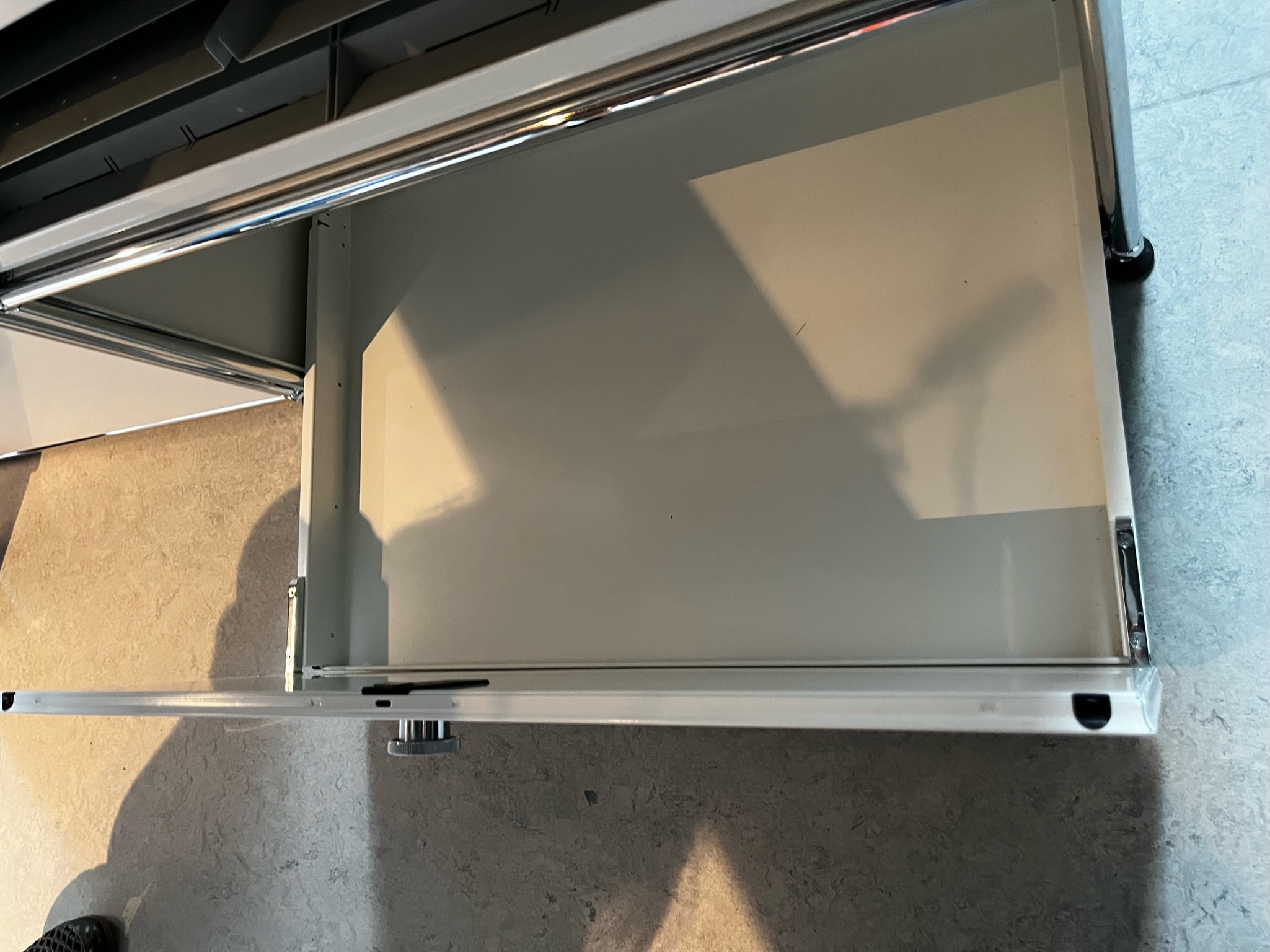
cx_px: 635
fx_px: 954
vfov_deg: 53.0
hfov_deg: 67.3
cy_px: 476
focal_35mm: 26
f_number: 1.6
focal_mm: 5.1
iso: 400
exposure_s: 1/50
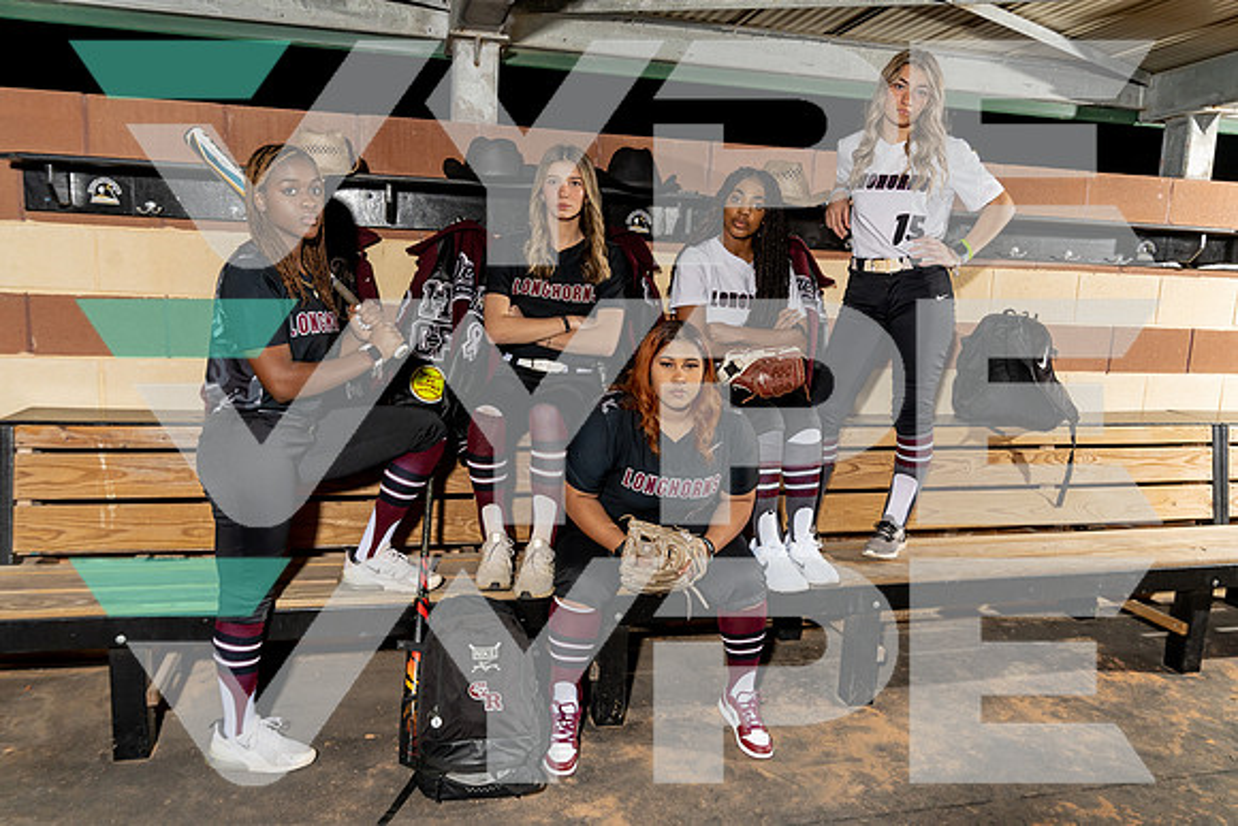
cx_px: 619
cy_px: 413
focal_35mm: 27
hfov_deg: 67.4
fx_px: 929
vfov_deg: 48.0
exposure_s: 1/250
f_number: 5.6
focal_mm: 27
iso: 800
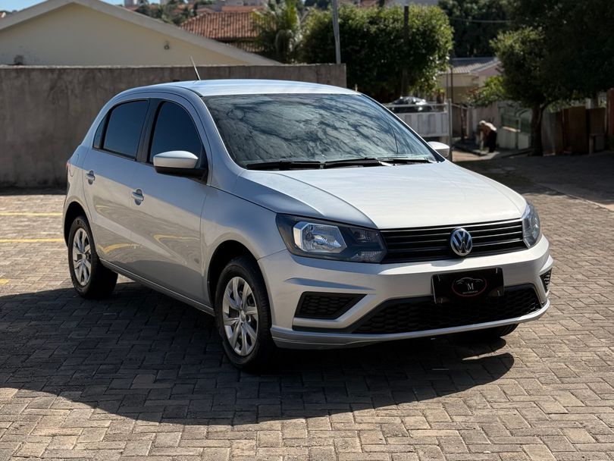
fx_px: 852
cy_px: 230
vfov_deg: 30.3
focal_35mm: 48
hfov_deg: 39.6
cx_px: 307
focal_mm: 6.76
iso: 80
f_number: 1.78
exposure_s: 1/6024
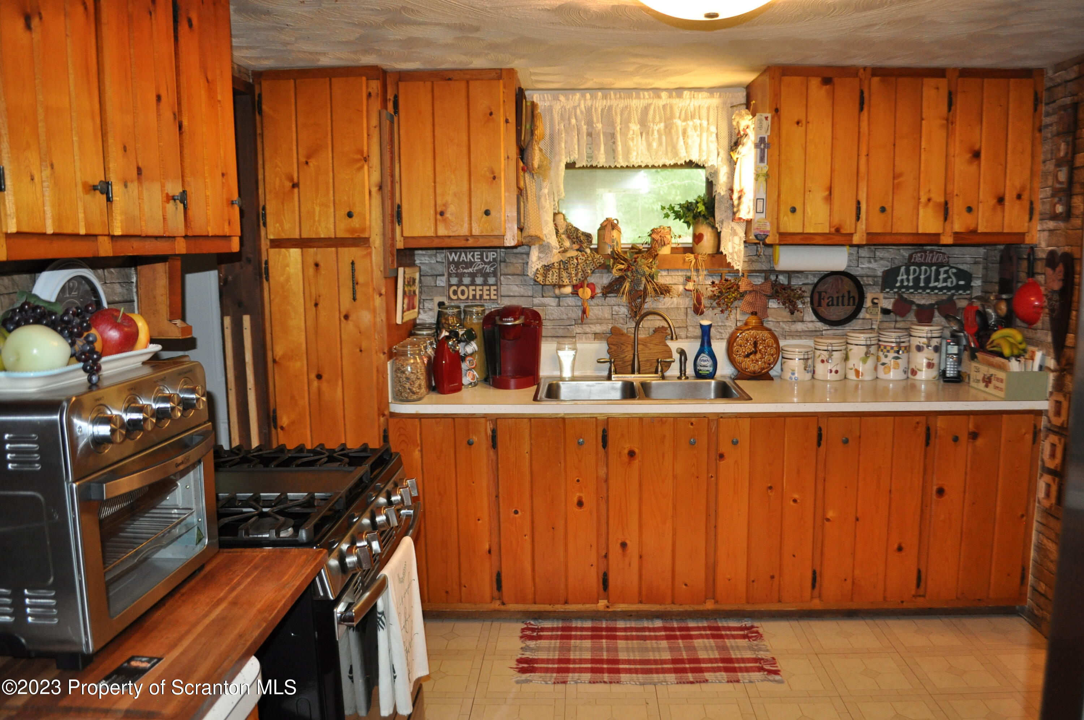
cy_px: 360
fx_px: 812
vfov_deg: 47.8
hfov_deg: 67.4
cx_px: 542
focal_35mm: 27
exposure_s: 1/60
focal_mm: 18
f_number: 3.5
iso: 800
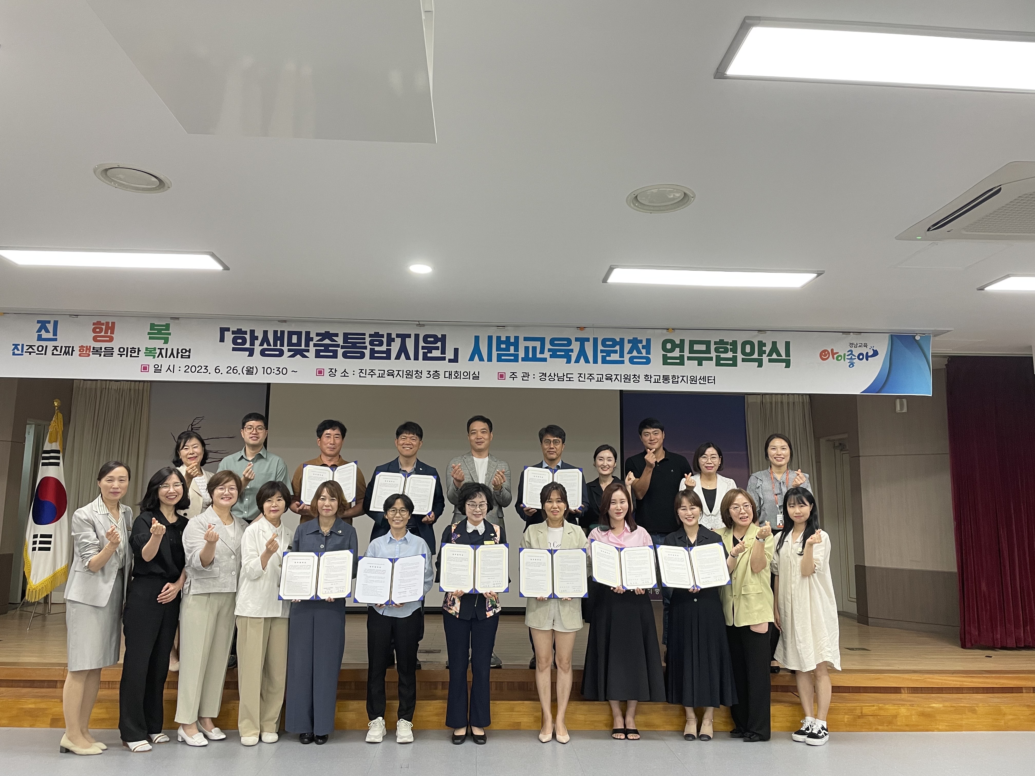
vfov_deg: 53.1
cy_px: 388
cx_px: 518
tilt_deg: +7.2
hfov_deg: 67.3
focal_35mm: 26
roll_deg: -0.6
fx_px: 777
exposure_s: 1/60
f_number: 1.6
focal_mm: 4.2
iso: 100
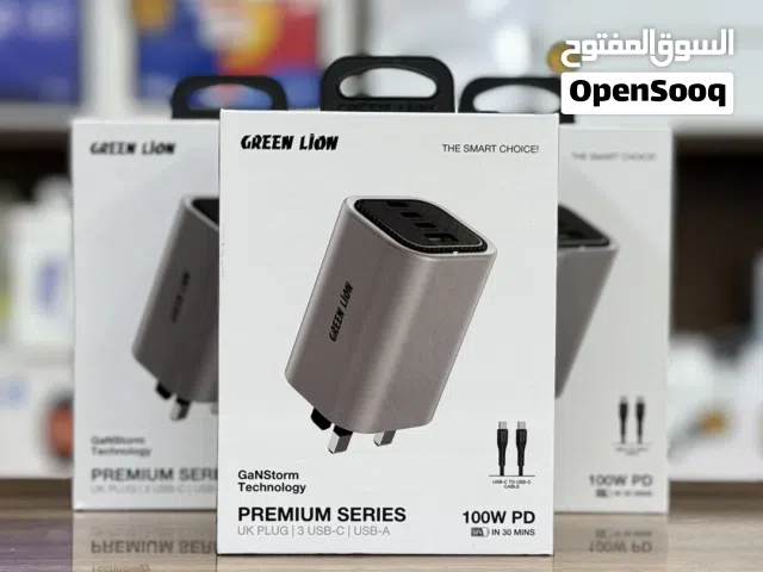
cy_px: 286
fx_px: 1058
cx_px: 382
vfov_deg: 30.3
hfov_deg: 39.7
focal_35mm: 48
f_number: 1.78
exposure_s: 1/100
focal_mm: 6.76
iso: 80
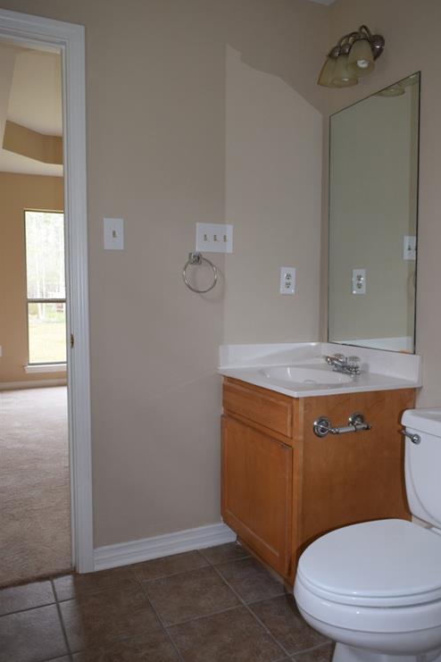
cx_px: 228
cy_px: 328
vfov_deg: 65.5
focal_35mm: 28
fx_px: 514
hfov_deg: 46.4
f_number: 5
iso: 800
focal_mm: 18
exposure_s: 1/100
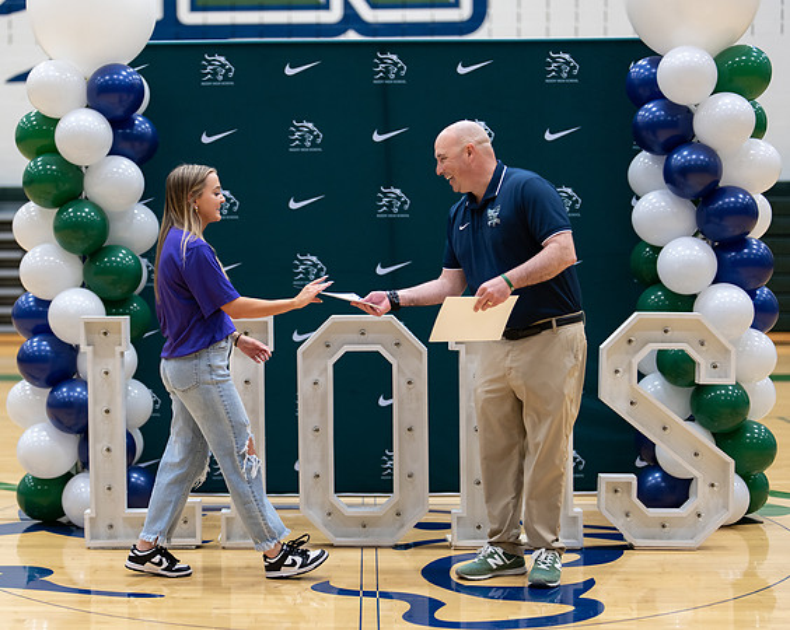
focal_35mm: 64
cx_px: 282
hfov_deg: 29.5
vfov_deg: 23.8
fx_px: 1493
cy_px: 338
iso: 400
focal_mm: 50
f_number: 1.2
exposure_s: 1/320
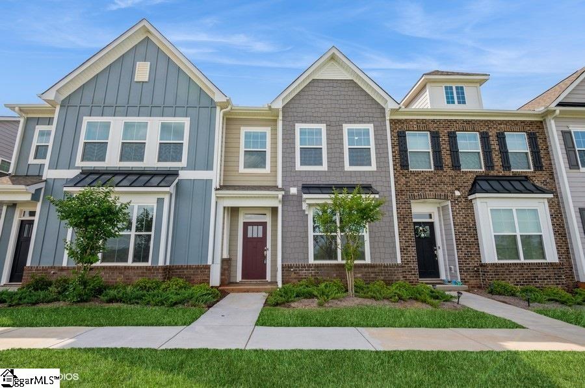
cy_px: 194
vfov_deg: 73.6
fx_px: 260
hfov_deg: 96.8
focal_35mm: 16
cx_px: 292
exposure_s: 1/250
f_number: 8
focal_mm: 16
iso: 250
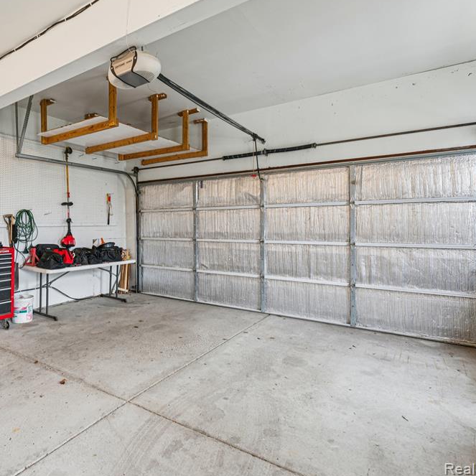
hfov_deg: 69.2
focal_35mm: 21
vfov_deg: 71.8
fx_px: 329
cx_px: 149
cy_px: 235
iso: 400
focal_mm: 16.1
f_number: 13
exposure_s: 1
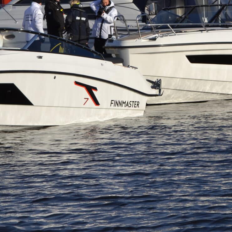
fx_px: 1472
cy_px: 69
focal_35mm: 194
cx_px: 160
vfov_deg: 9.0
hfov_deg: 9.0
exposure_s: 1/320
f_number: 9
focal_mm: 55
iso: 100
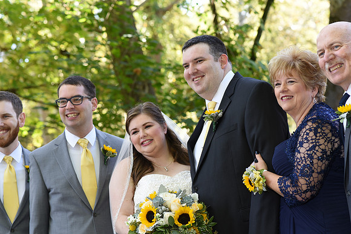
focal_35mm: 85
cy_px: 117
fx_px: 829
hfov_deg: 23.9
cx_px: 176
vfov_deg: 16.1
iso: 500
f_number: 4.5
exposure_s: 1/200
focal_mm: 85
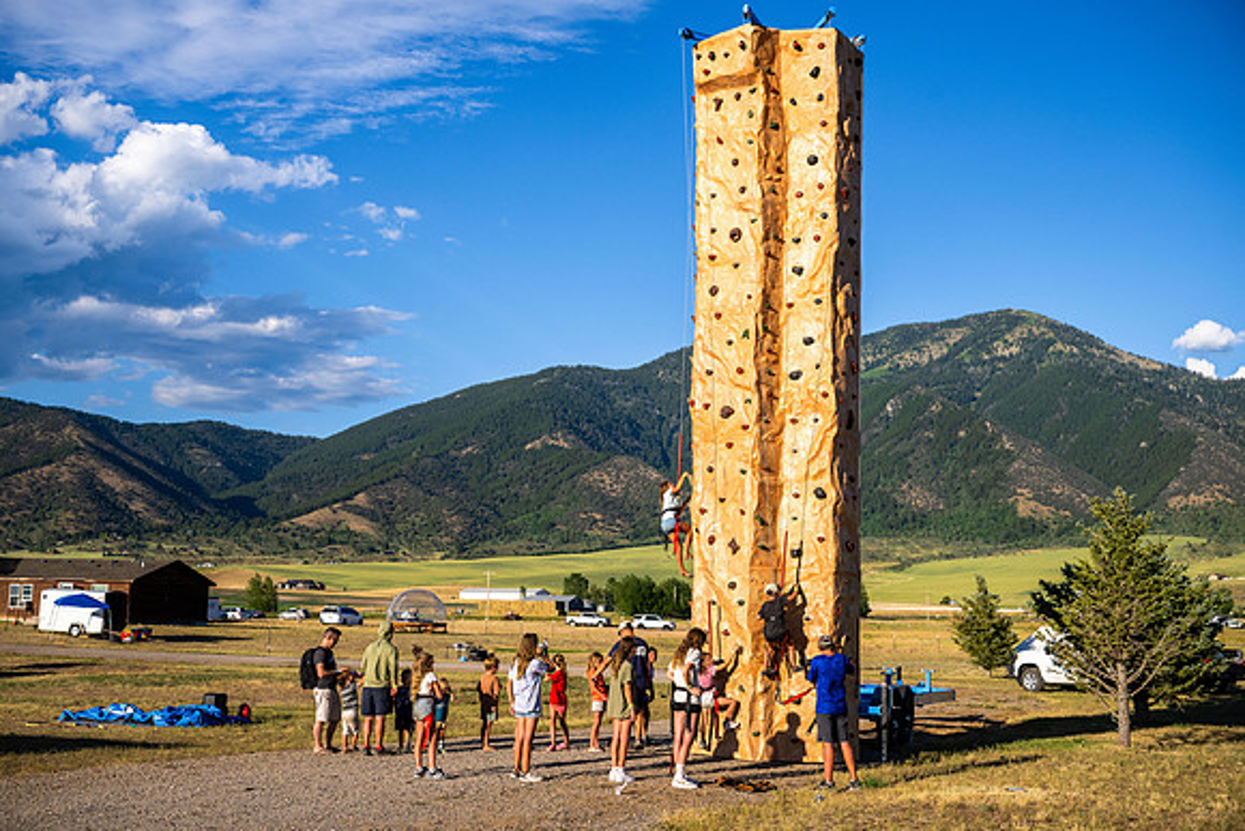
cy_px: 416
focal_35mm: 40
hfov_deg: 48.4
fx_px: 1384
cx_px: 622
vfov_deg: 33.4
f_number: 5.6
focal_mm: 40
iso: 400
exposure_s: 1/2500
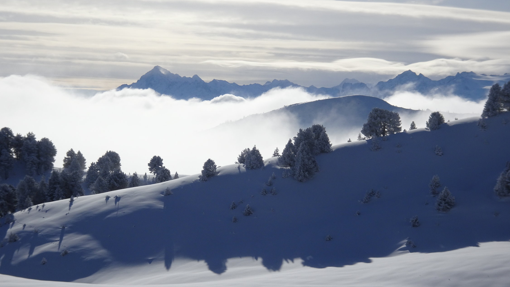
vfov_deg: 12.6
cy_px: 160
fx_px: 1298
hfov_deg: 22.2
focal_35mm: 96
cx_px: 255
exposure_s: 1/2000
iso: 80
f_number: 5
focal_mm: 14.99
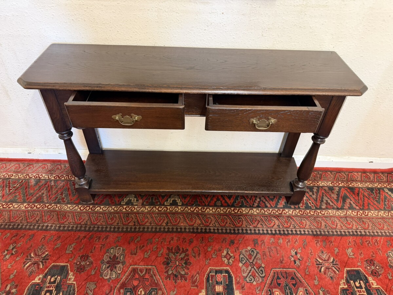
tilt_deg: -41.9
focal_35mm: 24
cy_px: 148
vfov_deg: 56.8
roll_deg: -2.0
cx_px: 196
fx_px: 272
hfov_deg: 71.6
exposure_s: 1/50
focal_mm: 6.76
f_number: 1.78
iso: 320
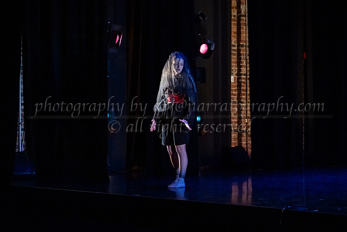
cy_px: 116
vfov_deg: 18.2
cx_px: 174
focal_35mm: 75
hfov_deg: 27.0
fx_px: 723
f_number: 3.5
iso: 4000
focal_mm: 75
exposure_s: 1/320
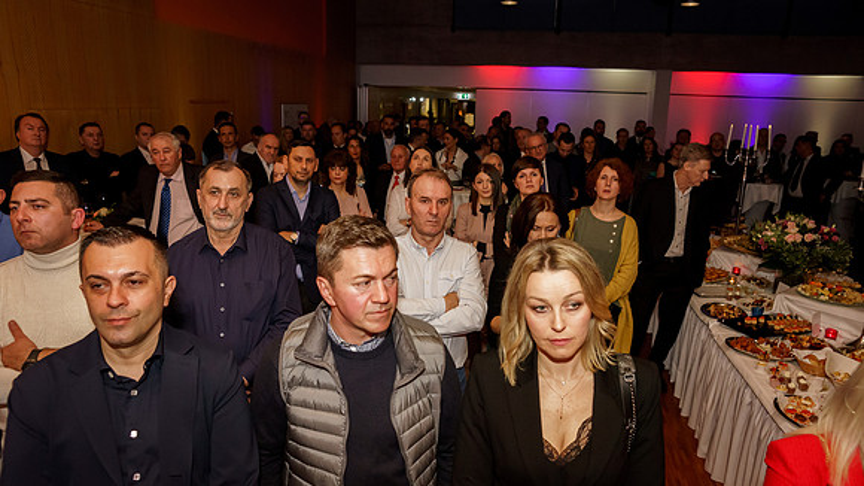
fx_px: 576
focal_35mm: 25
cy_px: 258
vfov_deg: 45.7
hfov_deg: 73.8
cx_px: 432
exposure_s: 1/250
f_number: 4
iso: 2500
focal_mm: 24
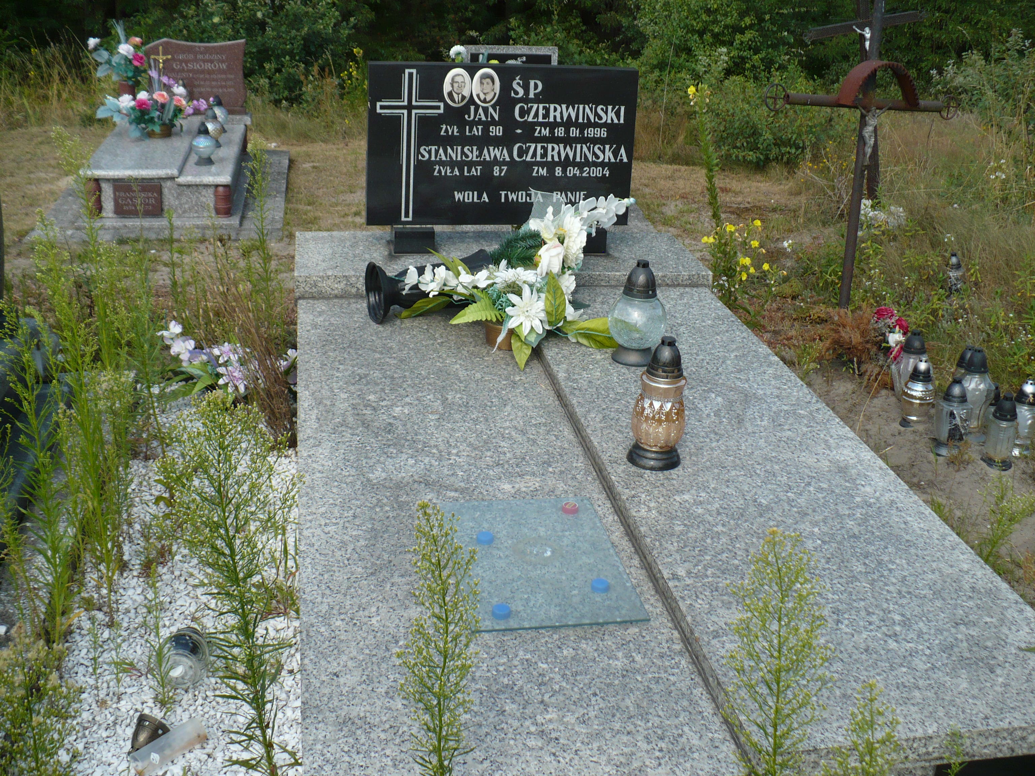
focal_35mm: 37
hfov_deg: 50.1
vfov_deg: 38.7
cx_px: 518
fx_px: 1106
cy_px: 388
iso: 100
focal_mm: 6.1
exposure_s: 1/1000
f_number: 2.8
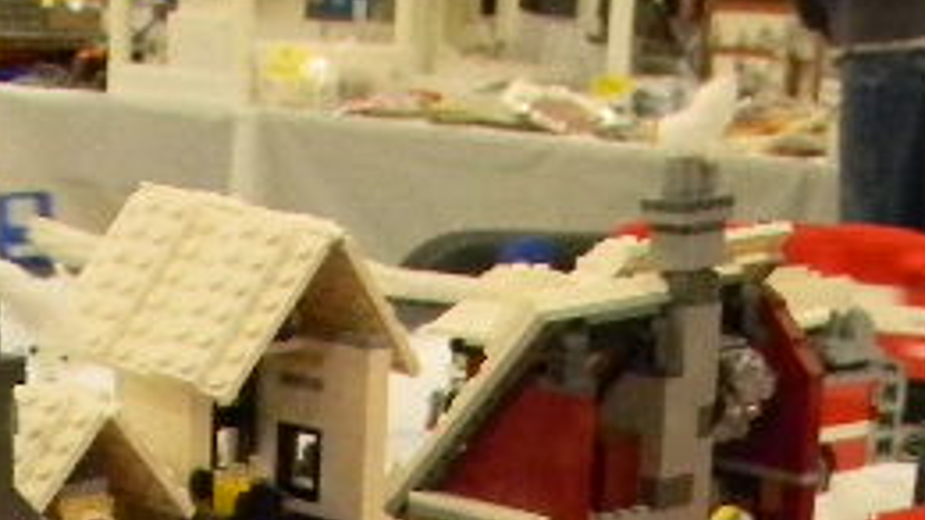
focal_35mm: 120
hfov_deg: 17.9
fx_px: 2942
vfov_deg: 9.3
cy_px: 1147
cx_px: 466
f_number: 3.5
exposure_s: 1/34
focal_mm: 5
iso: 400
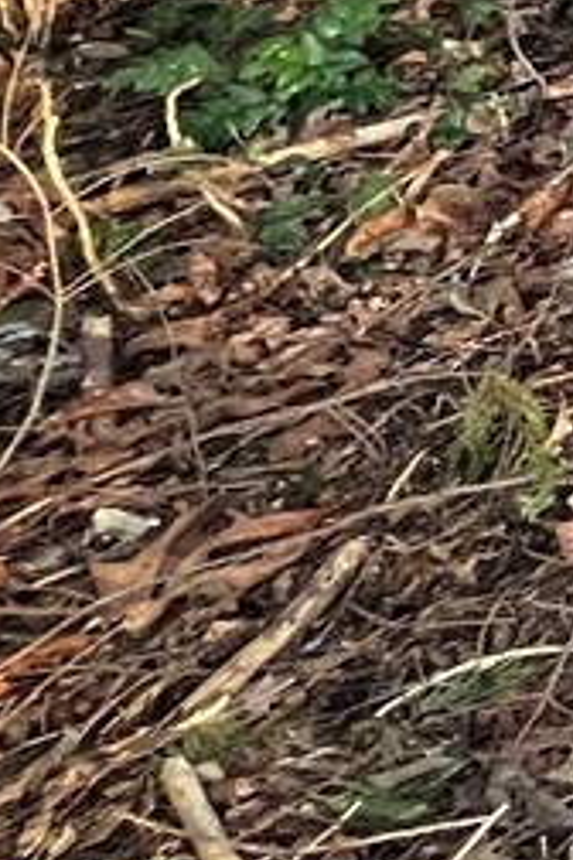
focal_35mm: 86
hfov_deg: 9.2
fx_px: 2053
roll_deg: -1.6
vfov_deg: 20.1
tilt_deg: -11.4
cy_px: -454
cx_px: 2063
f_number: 1.8
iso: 250
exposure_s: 1/67
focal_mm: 1.57
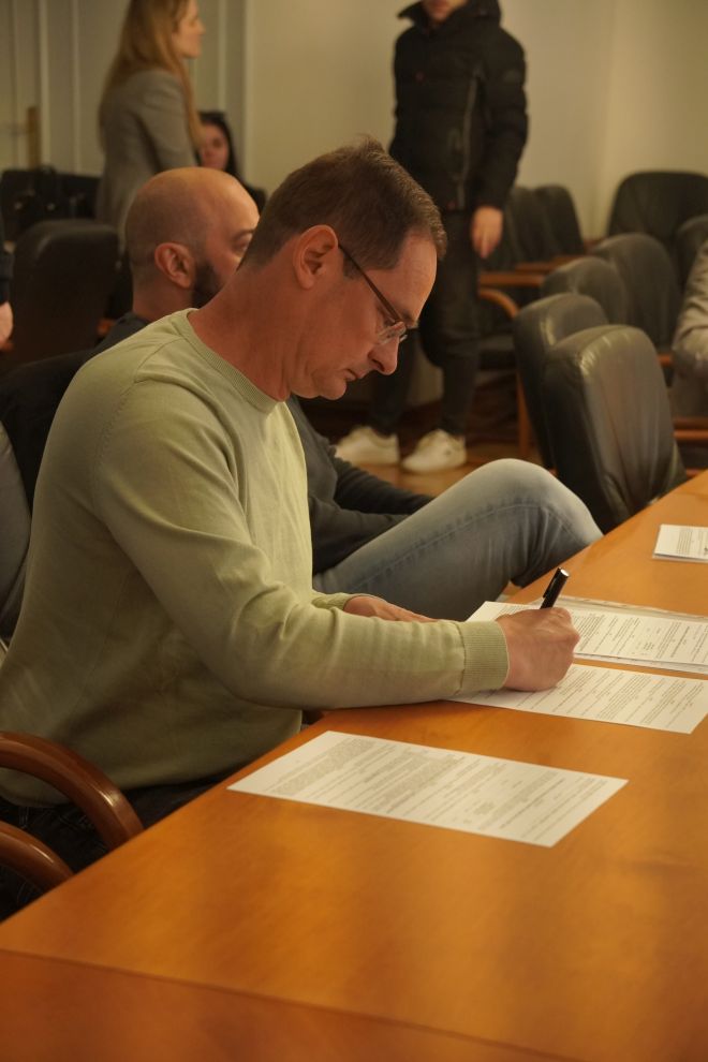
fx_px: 2212
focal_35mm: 75
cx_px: 354
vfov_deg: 27.0
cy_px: 531
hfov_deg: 18.2
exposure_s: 1/160
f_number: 4
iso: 2000
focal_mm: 50
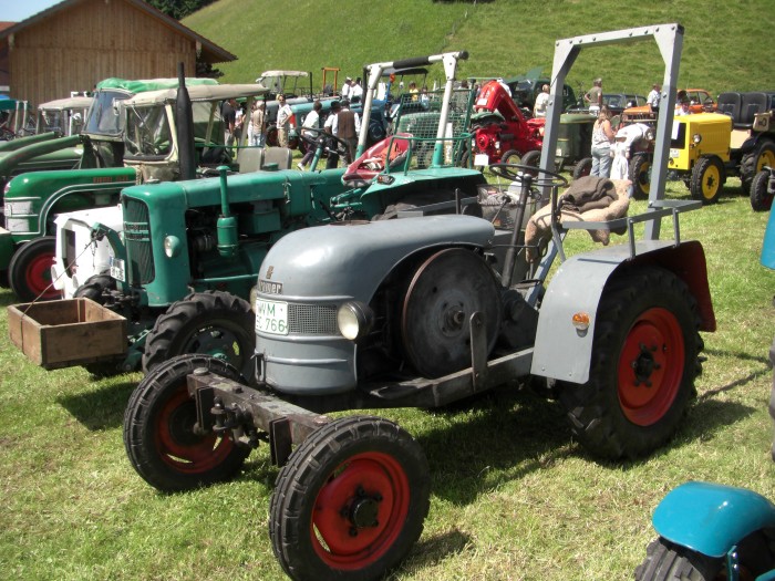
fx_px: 851
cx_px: 388
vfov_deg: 37.7
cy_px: 290
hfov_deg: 49.0
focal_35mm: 38
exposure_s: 1/200
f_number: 4.6
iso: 64
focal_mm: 6.3
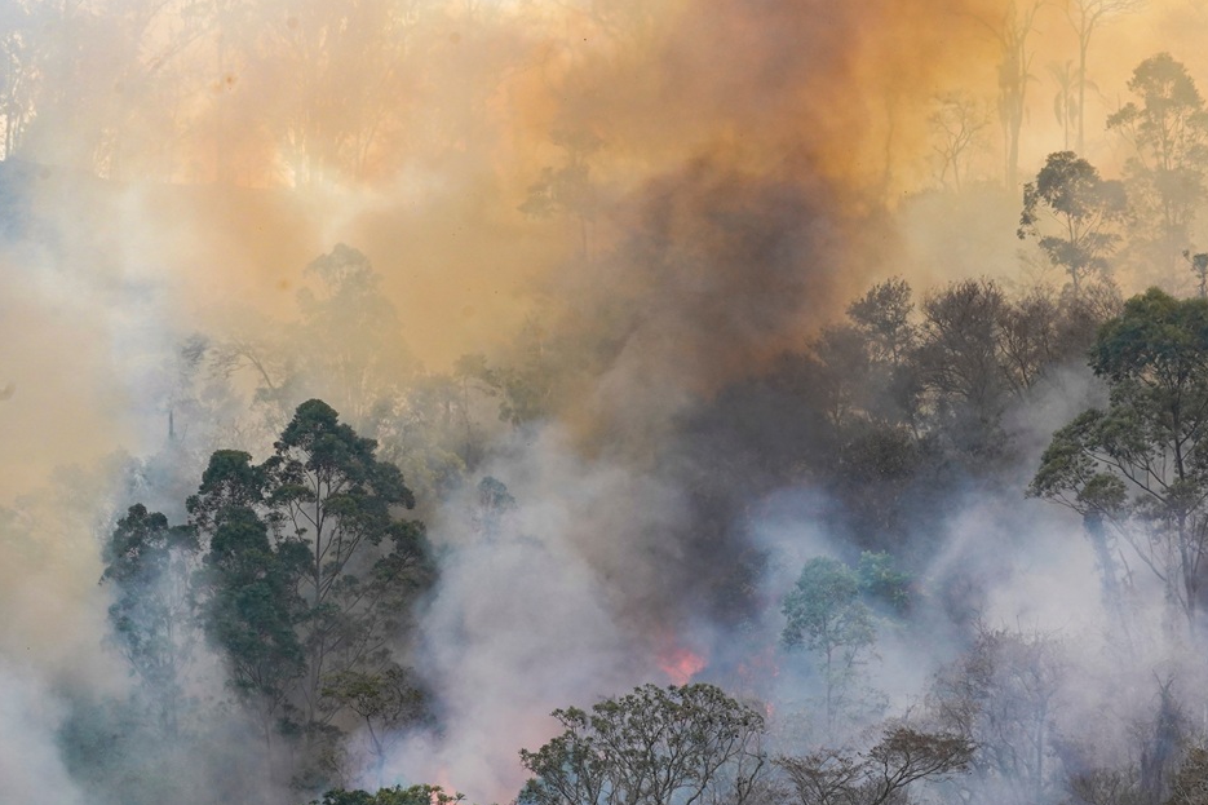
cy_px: 512
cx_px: 729
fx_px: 10333
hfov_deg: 6.7
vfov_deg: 4.5
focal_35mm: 308
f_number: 11
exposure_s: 1/800
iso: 2000
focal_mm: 240
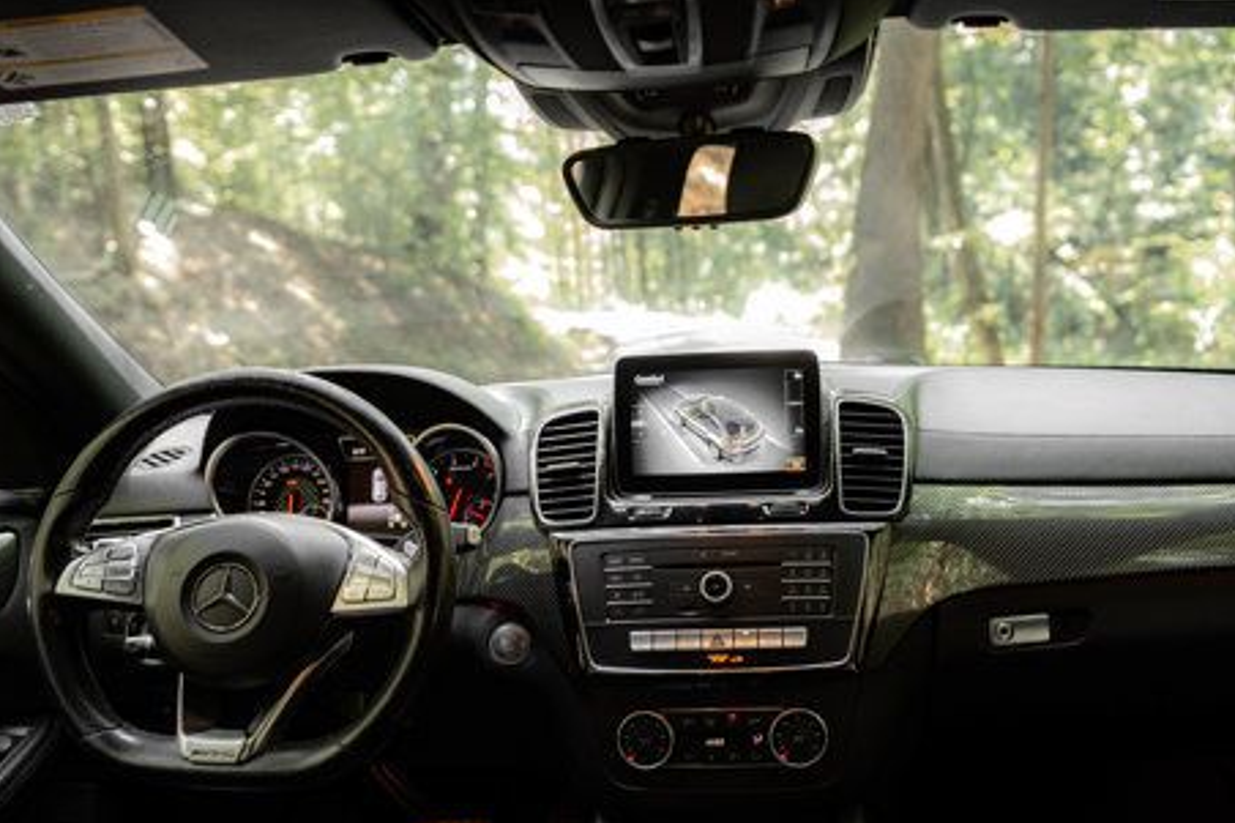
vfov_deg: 38.6
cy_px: 513
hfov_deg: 55.6
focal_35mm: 34
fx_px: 1166
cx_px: 713
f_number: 2.8
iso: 1250
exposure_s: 1/200
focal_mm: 24
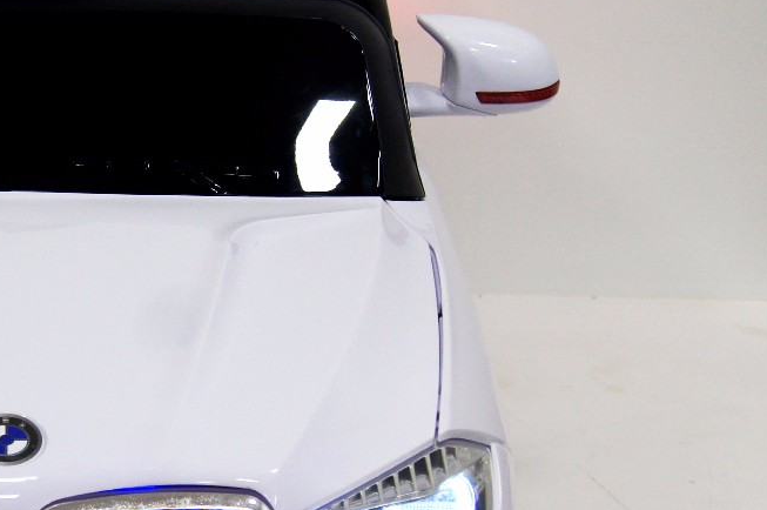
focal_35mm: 112
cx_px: 17
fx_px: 2384
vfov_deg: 12.2
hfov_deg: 17.9
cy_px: 358
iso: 250
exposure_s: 1/50
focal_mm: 30
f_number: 4.5
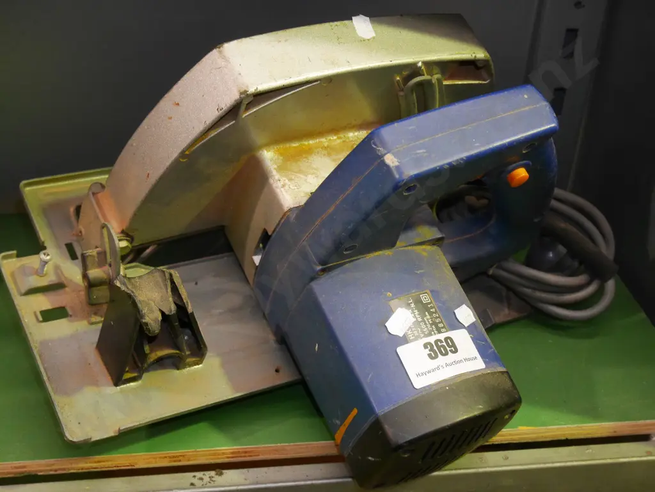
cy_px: 246
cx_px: 328
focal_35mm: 56
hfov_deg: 34.3
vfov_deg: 26.1
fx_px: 1060
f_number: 5.4
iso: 3200
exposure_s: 1/60
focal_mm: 28
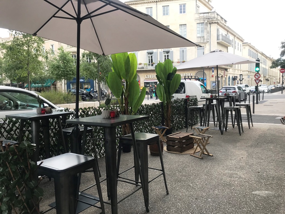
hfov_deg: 63.4
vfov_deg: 49.7
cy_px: 107
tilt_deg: -3.1
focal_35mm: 28
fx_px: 231
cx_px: 142
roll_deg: +1.7
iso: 20
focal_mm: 3.99
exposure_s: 1/216
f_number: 1.8
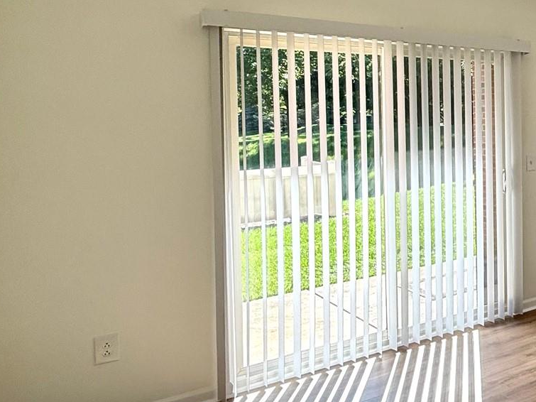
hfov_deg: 35.7
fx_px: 588
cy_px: 124
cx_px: 673
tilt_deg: -0.2
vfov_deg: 37.2
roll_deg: +0.6
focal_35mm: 38
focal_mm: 2.22
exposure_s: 1/349
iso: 64
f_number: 2.2
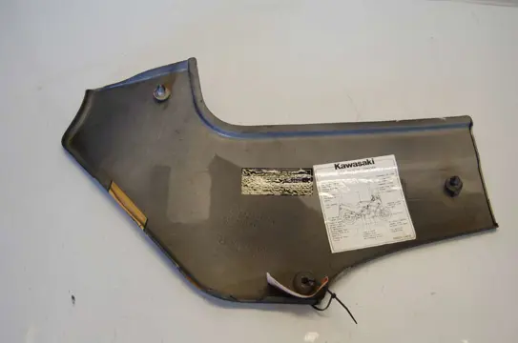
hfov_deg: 42.4
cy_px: 172
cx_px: 259
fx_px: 668
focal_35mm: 46
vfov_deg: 28.8
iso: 400
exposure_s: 1/80
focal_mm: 31
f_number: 4.5
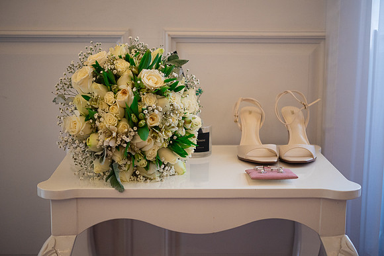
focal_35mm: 60
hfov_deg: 33.4
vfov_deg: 22.6
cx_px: 192
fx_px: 640
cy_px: 128
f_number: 3.2
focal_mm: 60
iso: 2000
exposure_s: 1/100
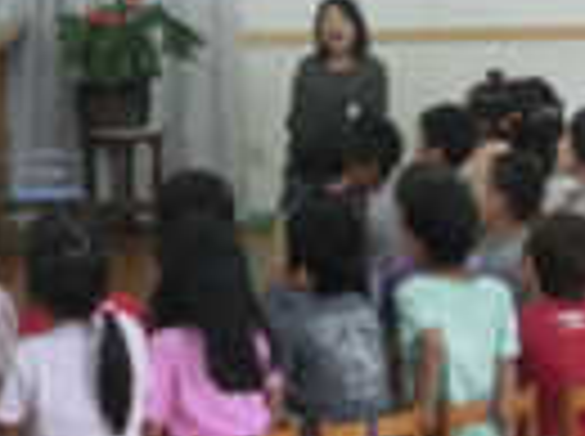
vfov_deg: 12.5
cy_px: 67
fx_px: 1974
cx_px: 162
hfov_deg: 16.8
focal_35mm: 117
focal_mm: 6.67
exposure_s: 1/80
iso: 400
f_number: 3.9
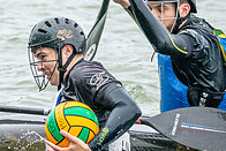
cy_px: 110
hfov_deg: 2.0
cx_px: 66
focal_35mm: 1050
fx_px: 6596
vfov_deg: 1.3
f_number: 6.3
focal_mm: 270
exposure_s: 1/3200
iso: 3200
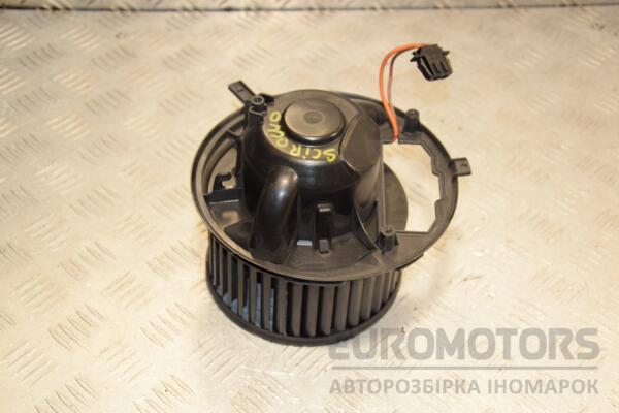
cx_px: 310
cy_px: 206
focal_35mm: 63
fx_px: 1083
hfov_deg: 31.9
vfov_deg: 21.6
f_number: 5.6
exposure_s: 1/200
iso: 800
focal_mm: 42
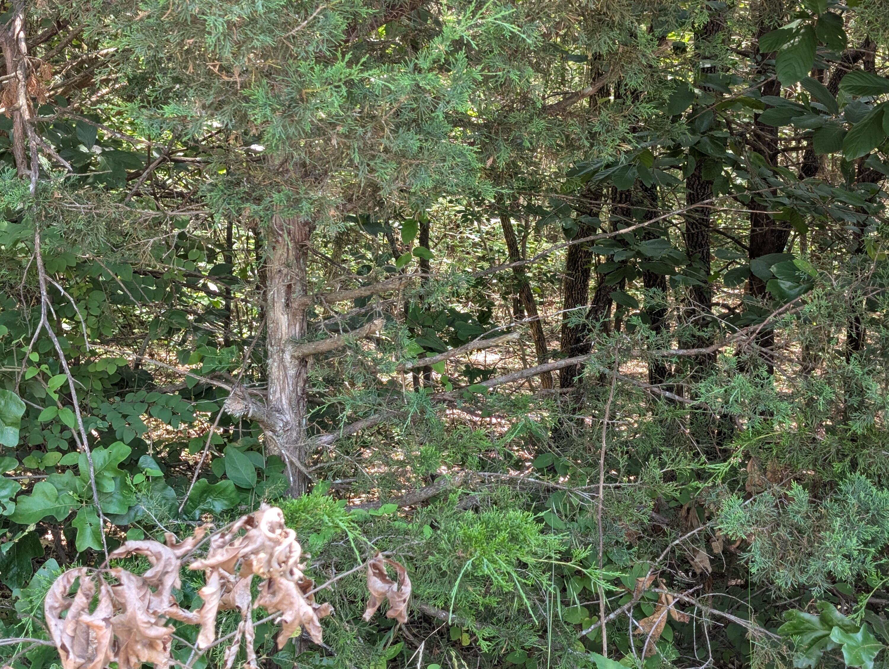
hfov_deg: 38.9
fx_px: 1260
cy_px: 334
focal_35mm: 49
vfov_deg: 29.7
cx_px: 444
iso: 59
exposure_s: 1/157
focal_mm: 6.9
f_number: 1.68
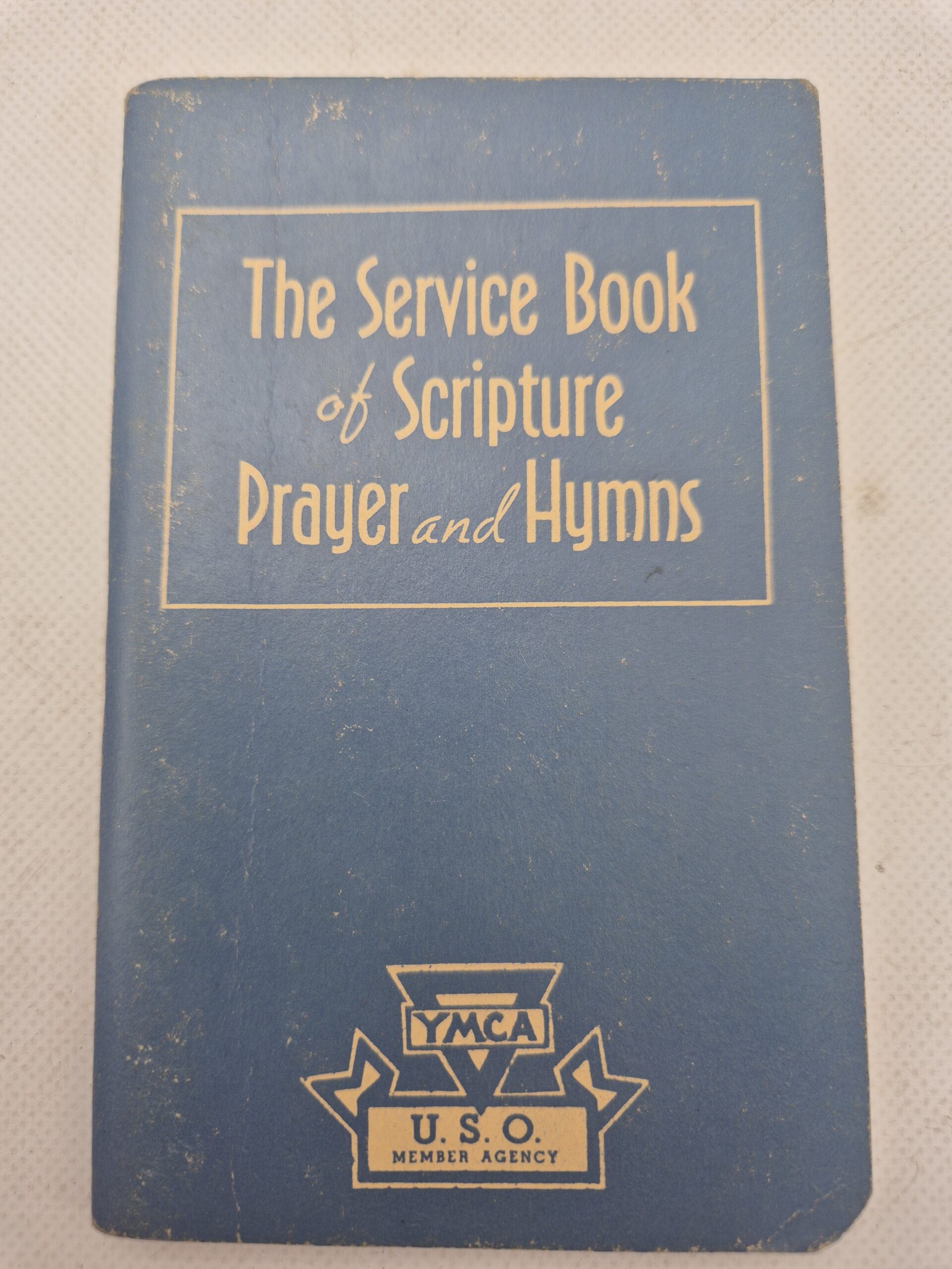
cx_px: 476
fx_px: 843
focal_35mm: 23
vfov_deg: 73.9
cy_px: 634
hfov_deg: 58.9
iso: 25
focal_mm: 5.4
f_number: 1.8
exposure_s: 1/246
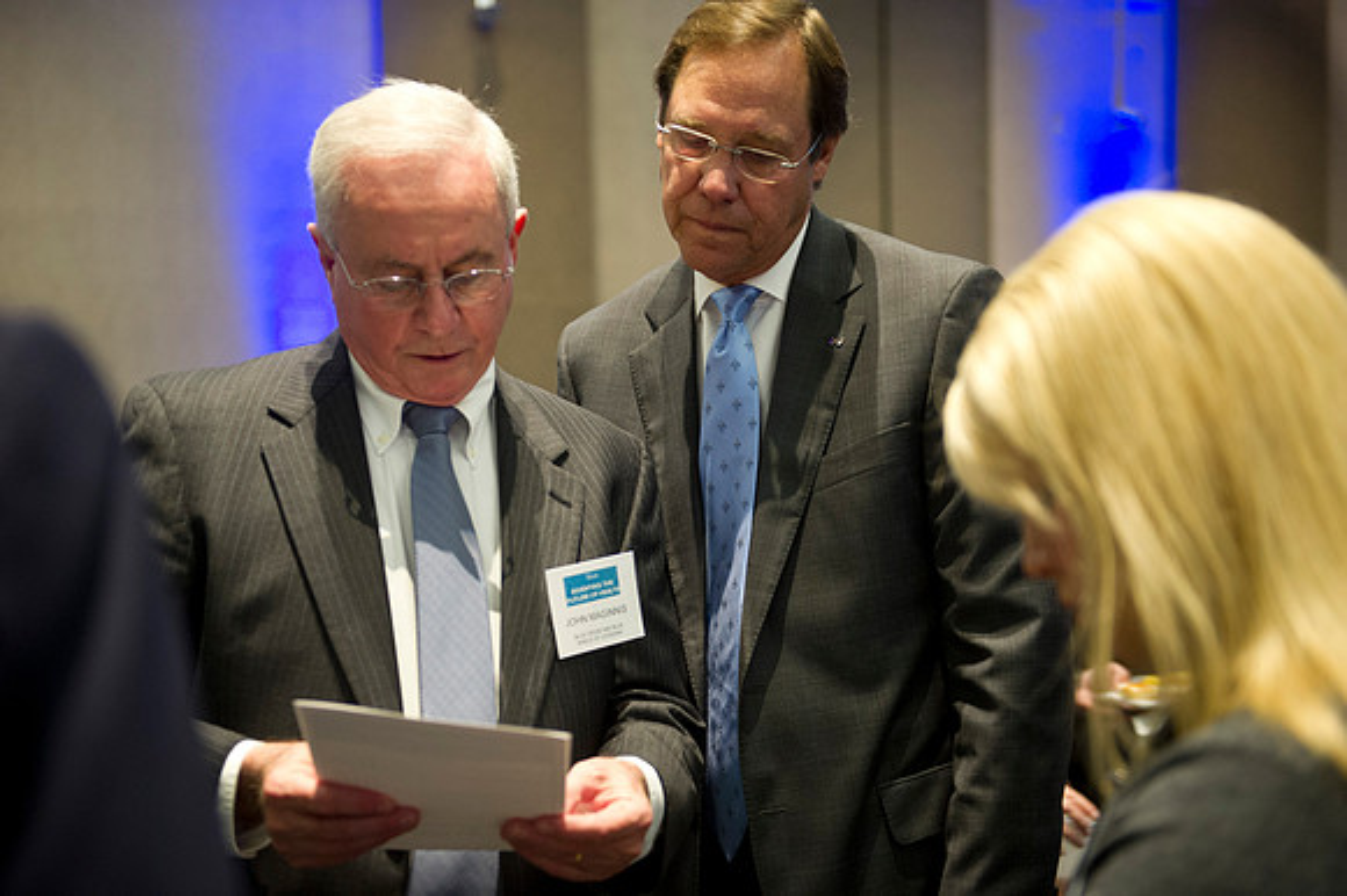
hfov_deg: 38.2
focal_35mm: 52
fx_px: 1944
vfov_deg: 26.0
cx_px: 674
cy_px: 448
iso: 2500
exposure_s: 1/80
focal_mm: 52
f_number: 2.8
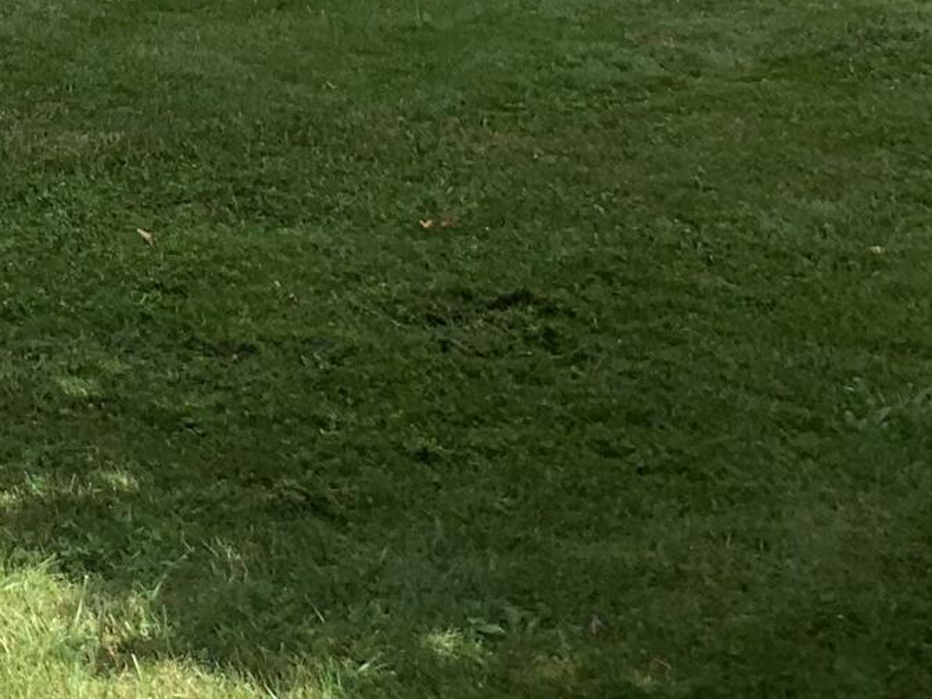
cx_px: -693
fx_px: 3123
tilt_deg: +2.2
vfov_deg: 11.3
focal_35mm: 116
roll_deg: +0.7
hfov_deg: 15.0
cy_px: -809
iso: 25
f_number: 1.8
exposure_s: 1/1779
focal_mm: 4.25
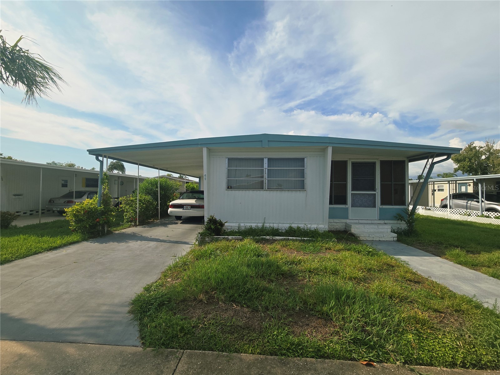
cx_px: 250
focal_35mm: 13
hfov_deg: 106.2
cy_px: 188
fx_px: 188
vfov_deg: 89.9
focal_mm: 2.2
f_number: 2.2
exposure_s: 1/3436
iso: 50
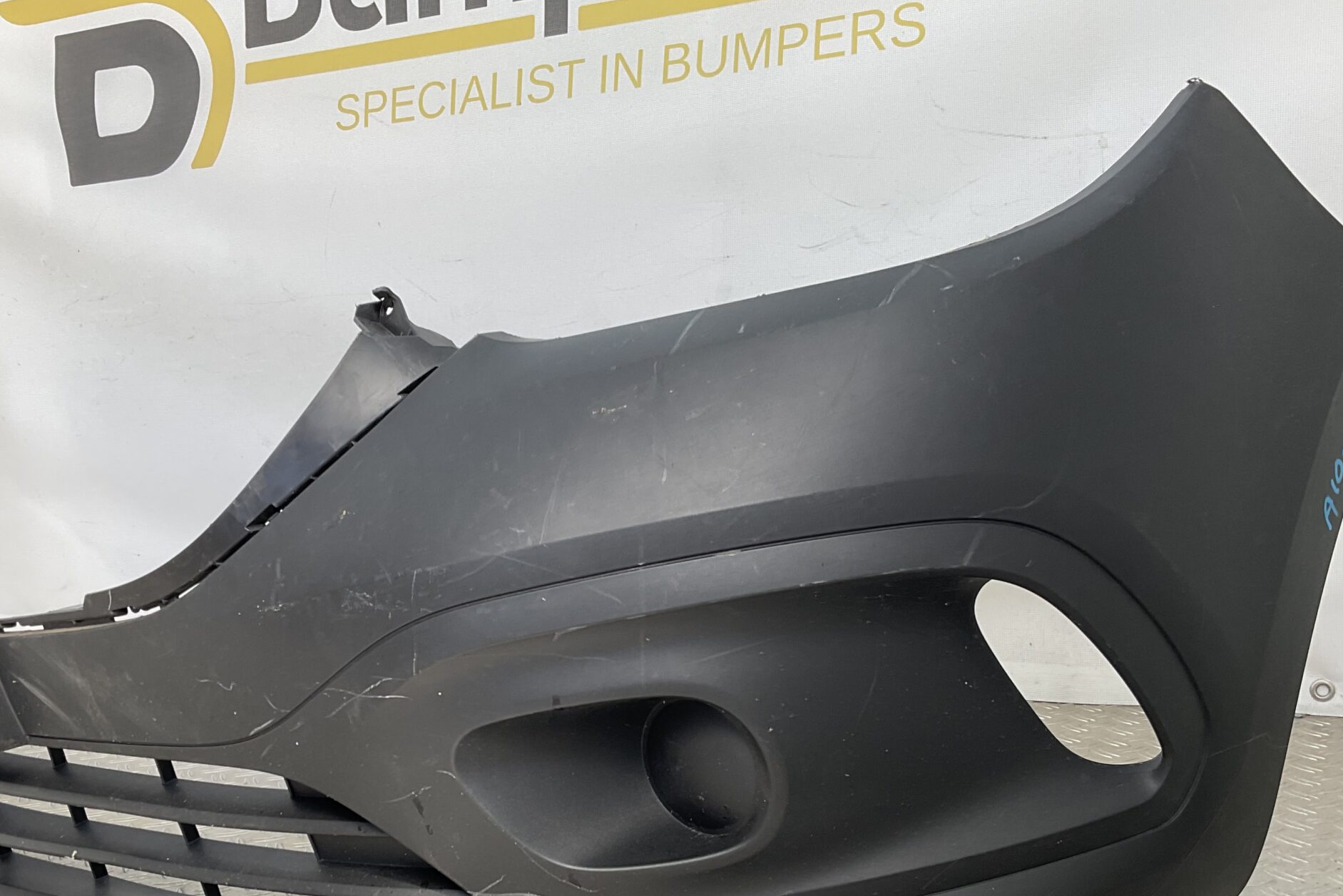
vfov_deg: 32.1
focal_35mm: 41
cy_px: 656
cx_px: 582
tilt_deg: -11.8
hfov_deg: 47.3
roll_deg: +2.7
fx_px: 1530
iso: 16
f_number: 1.8
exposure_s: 1/137
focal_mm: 3
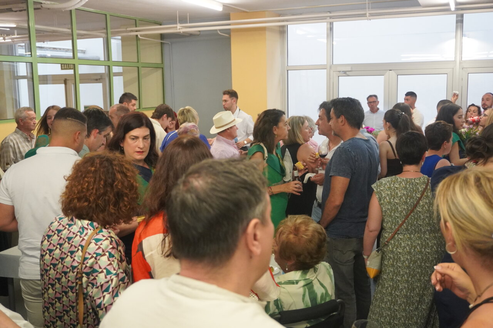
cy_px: 164
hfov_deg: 49.6
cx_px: 246
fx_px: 534
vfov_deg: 34.2
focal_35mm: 39
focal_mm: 26
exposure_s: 1/160
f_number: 4.5
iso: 3200
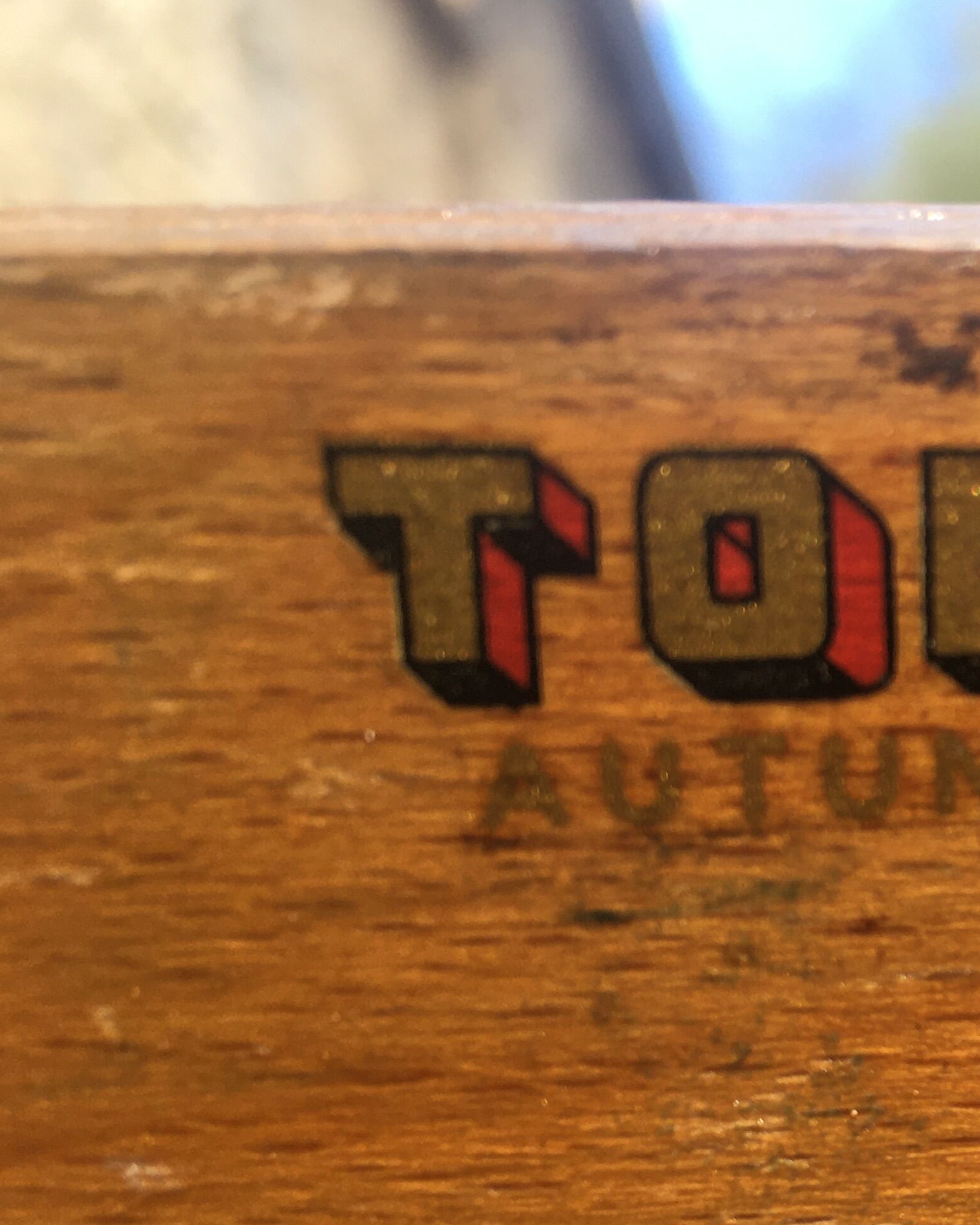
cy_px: 726
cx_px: 1274
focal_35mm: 59
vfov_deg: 31.9
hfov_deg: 23.0
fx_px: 2138
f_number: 2.2
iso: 25
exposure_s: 1/219
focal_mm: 4.15
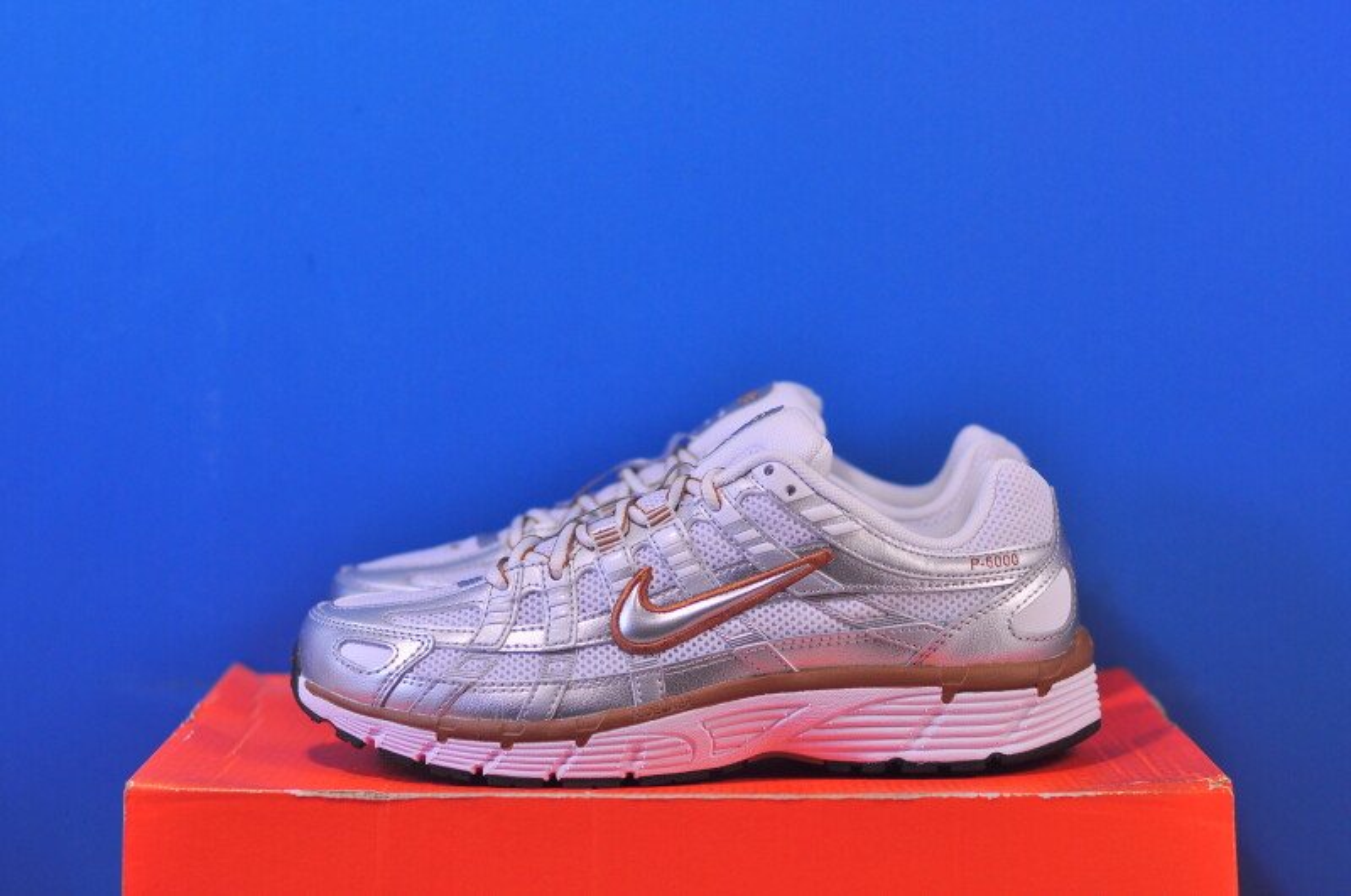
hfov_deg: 27.0
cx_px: 676
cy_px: 448
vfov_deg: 18.1
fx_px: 2811
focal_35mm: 75
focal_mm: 50
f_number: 2.8
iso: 250
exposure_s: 1/320
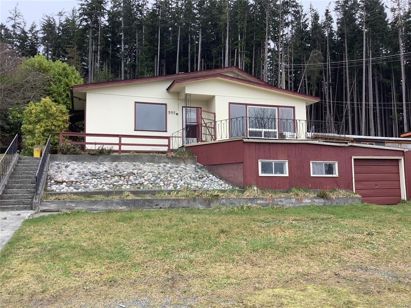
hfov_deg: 58.4
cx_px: 206
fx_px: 368
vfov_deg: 45.4
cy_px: 154
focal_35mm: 31
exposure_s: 1/120
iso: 50
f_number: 2.4
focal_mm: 3.3
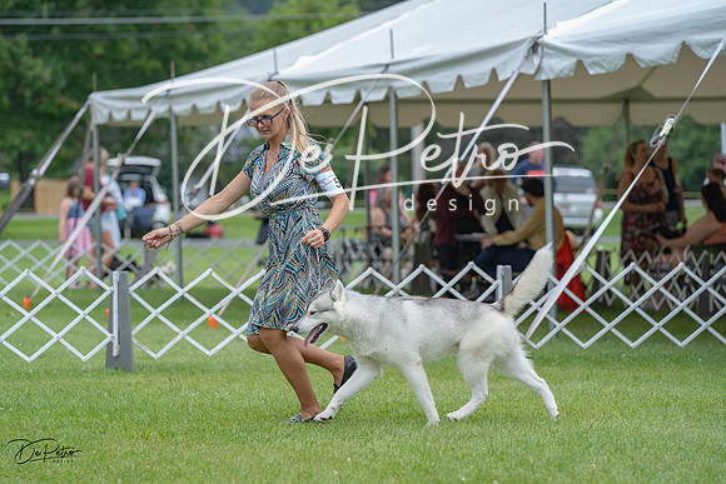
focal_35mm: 156
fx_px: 3147
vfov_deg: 8.8
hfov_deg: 13.2
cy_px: 242
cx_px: 363
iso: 400
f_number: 4.5
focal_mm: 156
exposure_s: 1/1000
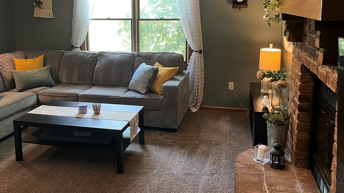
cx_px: 142
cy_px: 60
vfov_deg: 30.9
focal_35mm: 38
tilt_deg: -9.6
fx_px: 347
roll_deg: +0.5
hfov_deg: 52.5
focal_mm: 5.1
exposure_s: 1/60
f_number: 1.6
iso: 200
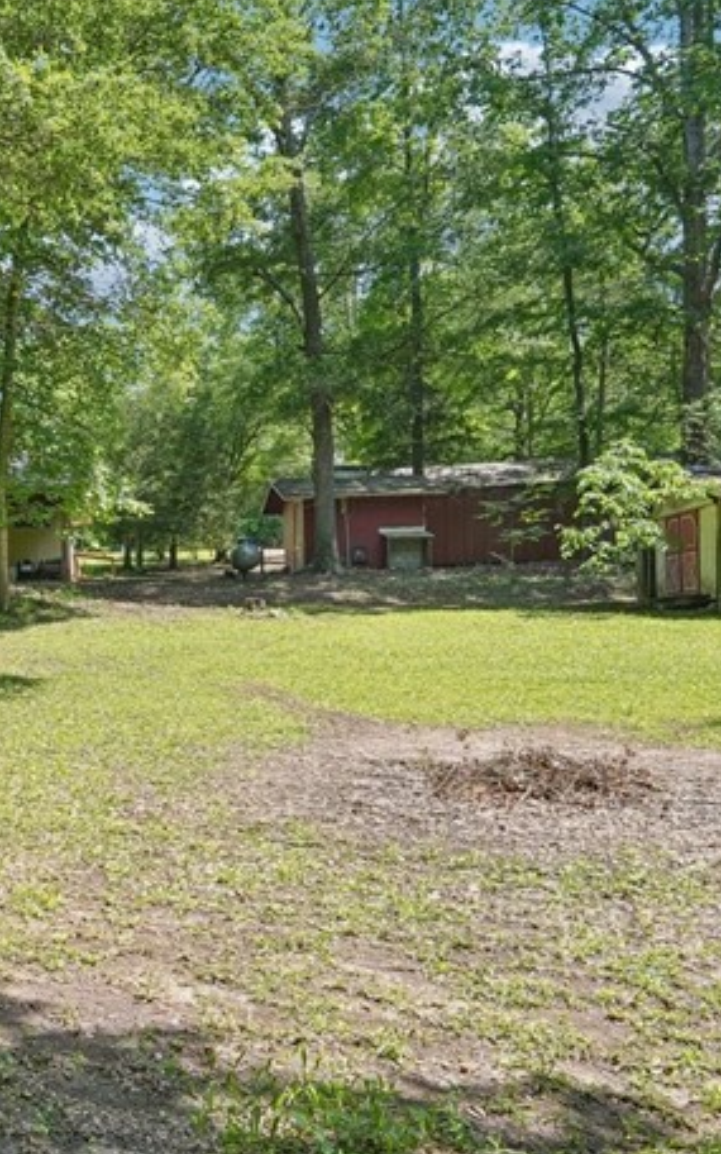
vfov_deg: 56.7
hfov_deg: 30.3
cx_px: -192
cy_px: 591
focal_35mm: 34
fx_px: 1069
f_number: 8
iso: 320
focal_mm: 14
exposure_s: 1/100
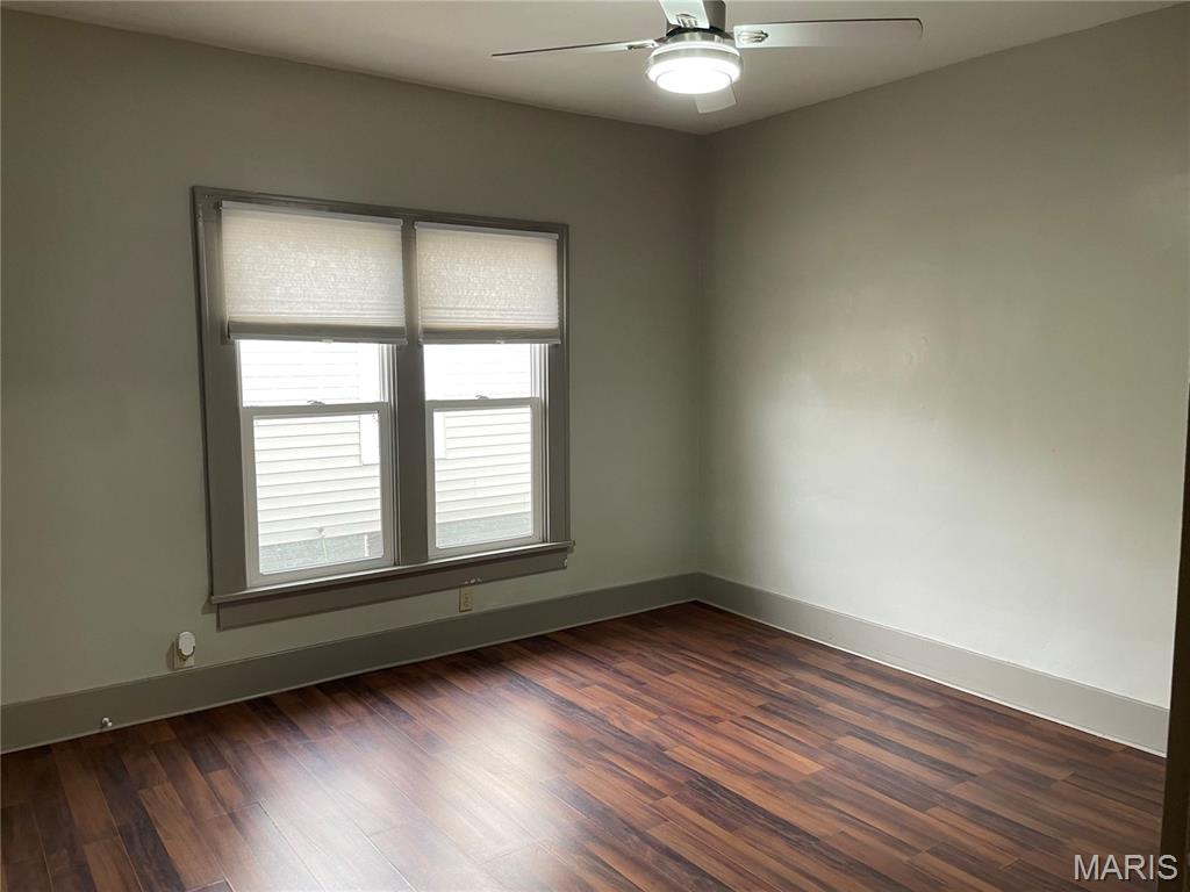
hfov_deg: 67.3
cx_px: 595
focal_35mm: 26
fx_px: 894
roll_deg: +0.7
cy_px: 446
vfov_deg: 53.1
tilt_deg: -5.6
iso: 100
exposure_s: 1/60
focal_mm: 4.2
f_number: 1.6
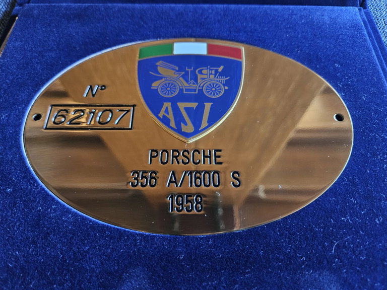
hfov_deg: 73.9
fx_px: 257
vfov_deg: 58.9
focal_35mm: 23
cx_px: 194
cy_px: 145
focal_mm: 5.4
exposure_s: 1/25
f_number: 1.8
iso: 640
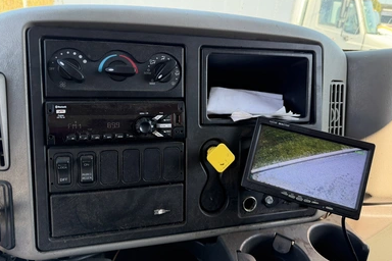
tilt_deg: -21.8
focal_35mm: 26
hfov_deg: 69.4
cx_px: 201
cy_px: 122
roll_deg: -4.9
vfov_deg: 49.5
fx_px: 283
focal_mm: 6.76
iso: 200
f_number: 1.78
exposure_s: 1/233
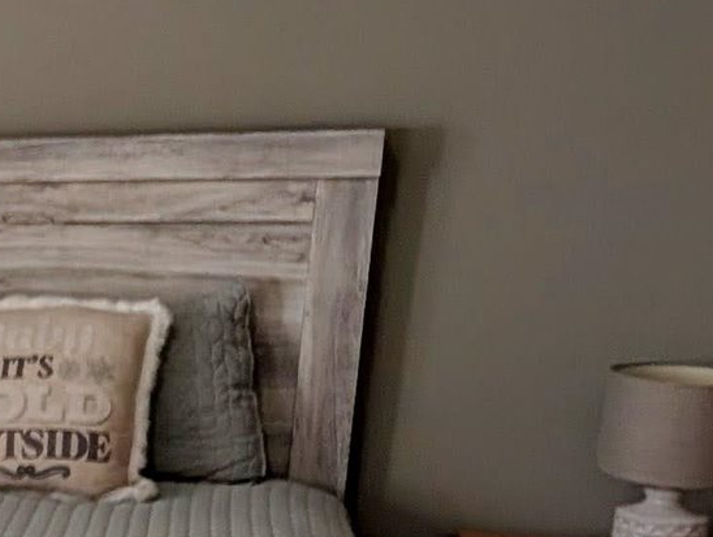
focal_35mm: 67
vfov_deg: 21.7
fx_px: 1382
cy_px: 449
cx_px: -587
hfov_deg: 20.2
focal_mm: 2.02
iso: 45
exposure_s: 1/109
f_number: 1.7
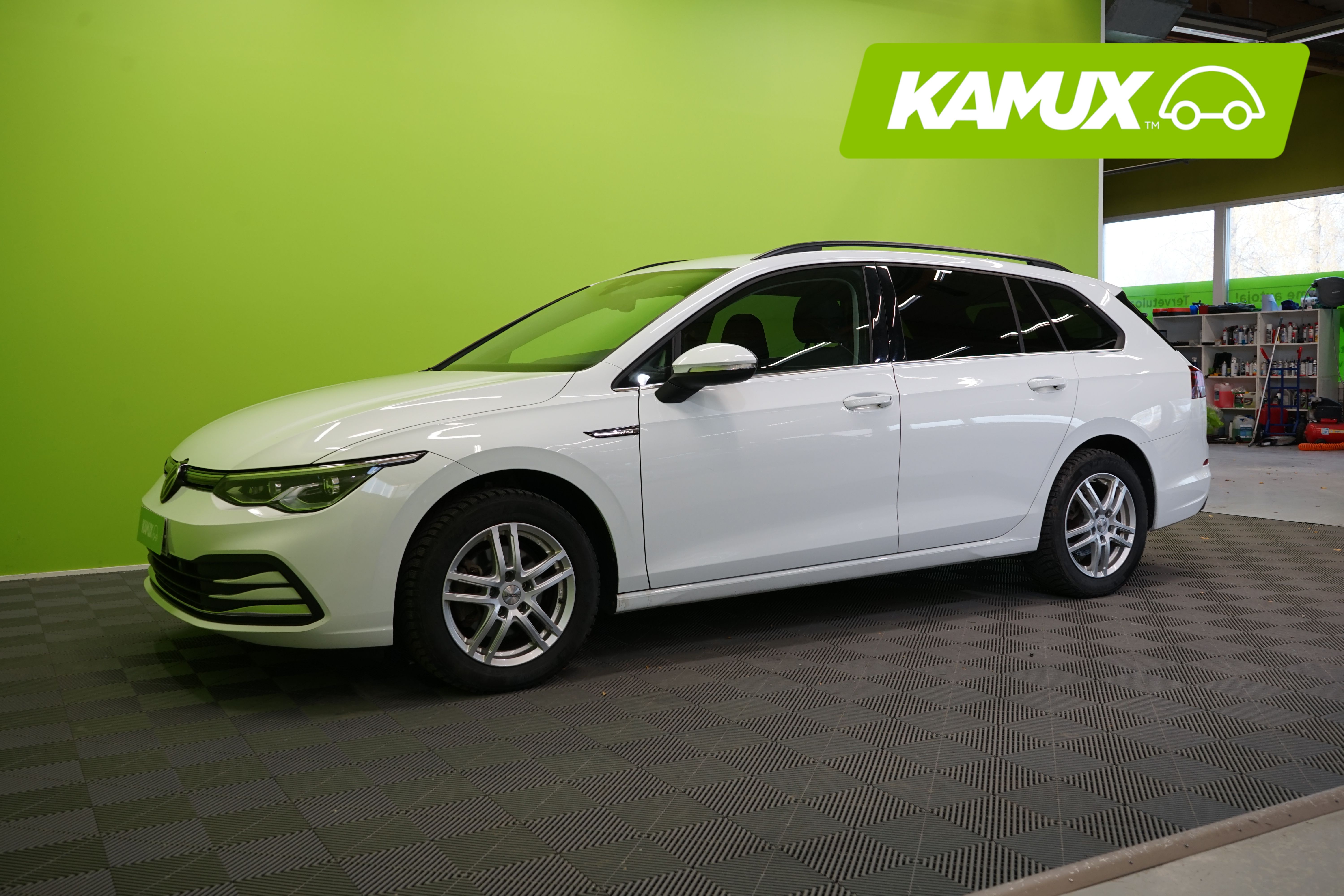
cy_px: 448
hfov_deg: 58.7
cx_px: 672
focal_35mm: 32
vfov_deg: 41.1
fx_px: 1195
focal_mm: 32
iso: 500
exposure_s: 1/40
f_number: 6.3
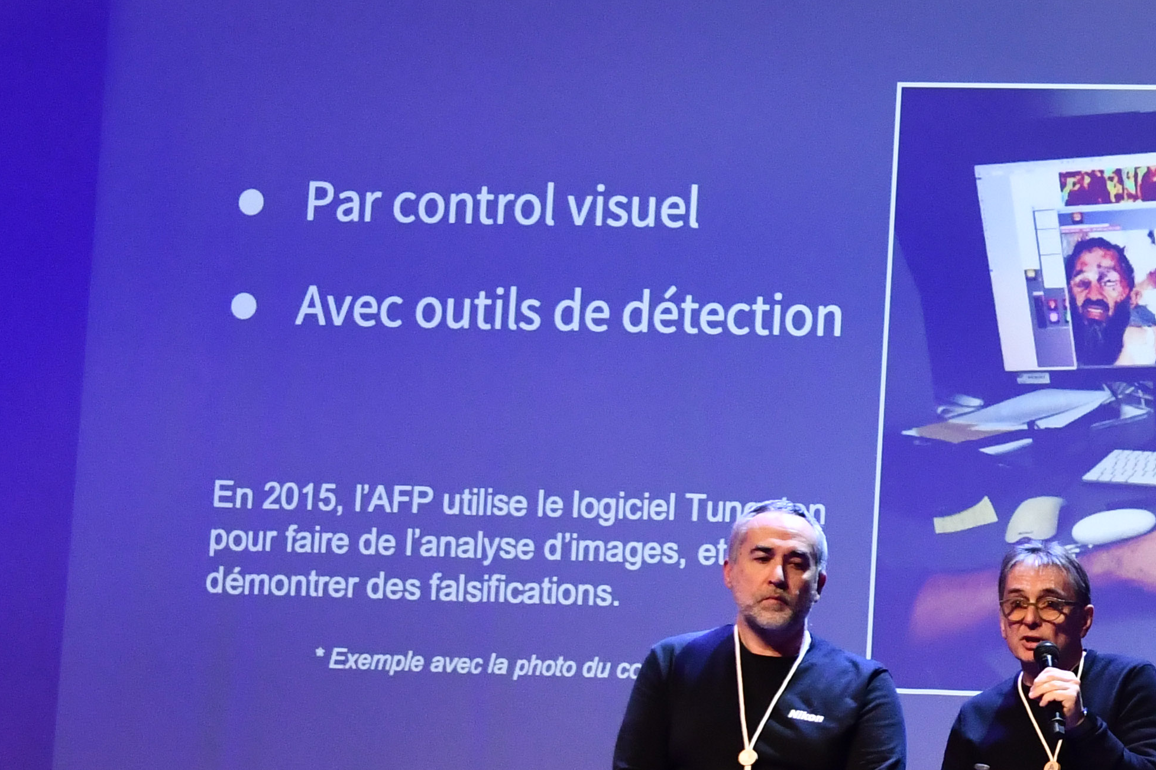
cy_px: 713
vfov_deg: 14.4
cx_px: 1521
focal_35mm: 94
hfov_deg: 19.9
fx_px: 3018
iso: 1600
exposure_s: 1/100
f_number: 5
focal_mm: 22
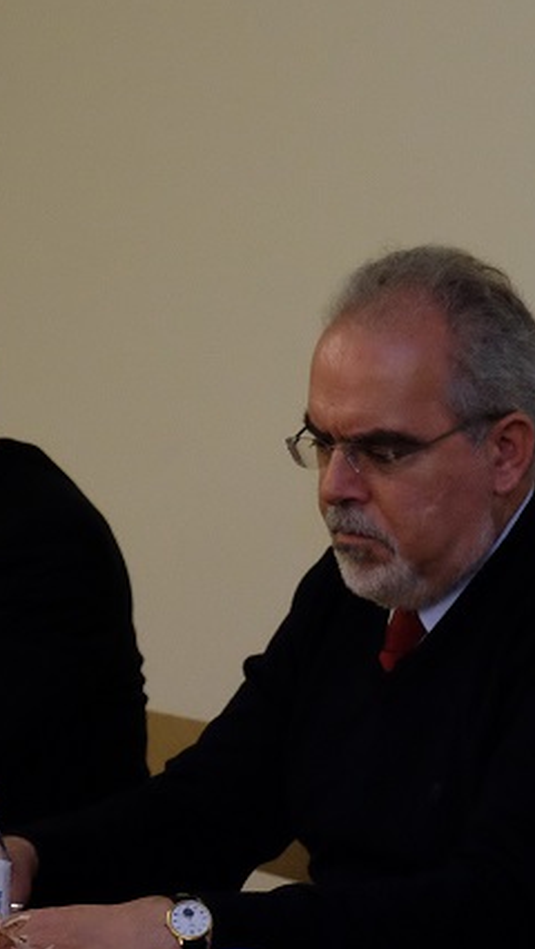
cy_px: 626
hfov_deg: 8.3
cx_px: 479
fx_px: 3653
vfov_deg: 14.8
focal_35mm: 145
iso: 3200
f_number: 4
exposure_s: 1/180
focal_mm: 39
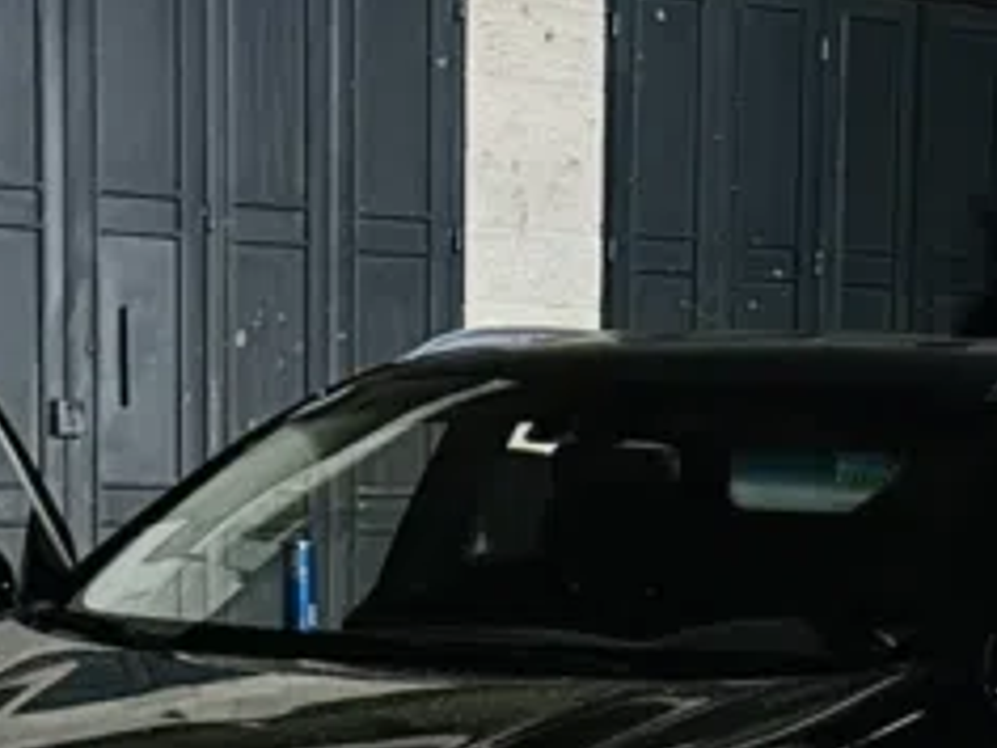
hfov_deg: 29.8
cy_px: 871
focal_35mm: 65
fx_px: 1872
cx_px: 511
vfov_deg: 21.2
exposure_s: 1/8
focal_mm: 6.86
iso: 1000
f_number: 1.78
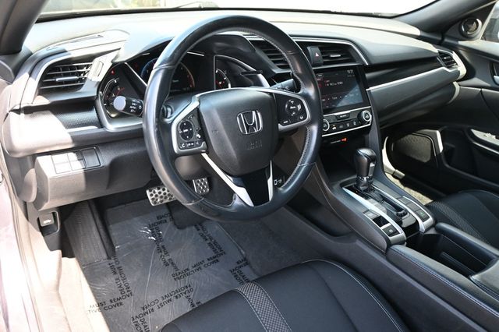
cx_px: 250
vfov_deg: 45.6
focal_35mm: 28
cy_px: 166
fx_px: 395
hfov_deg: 64.6
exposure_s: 1/125
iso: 800
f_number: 3.8
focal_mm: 19
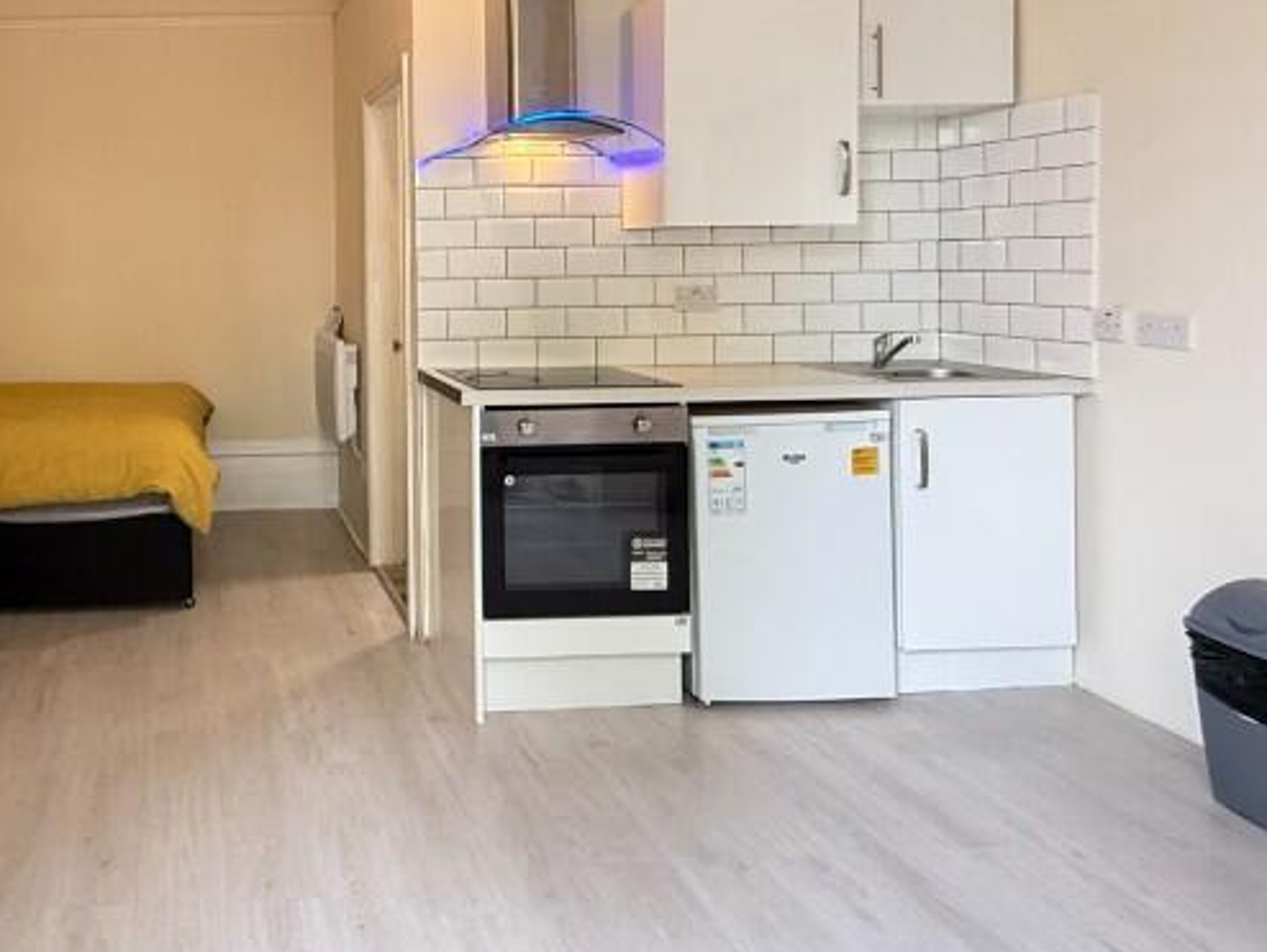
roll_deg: +0.3
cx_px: 221
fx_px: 1062
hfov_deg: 56.3
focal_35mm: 29
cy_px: 282
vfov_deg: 47.1
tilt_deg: -1.2
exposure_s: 1/90
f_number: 2.2
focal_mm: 2.22
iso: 320
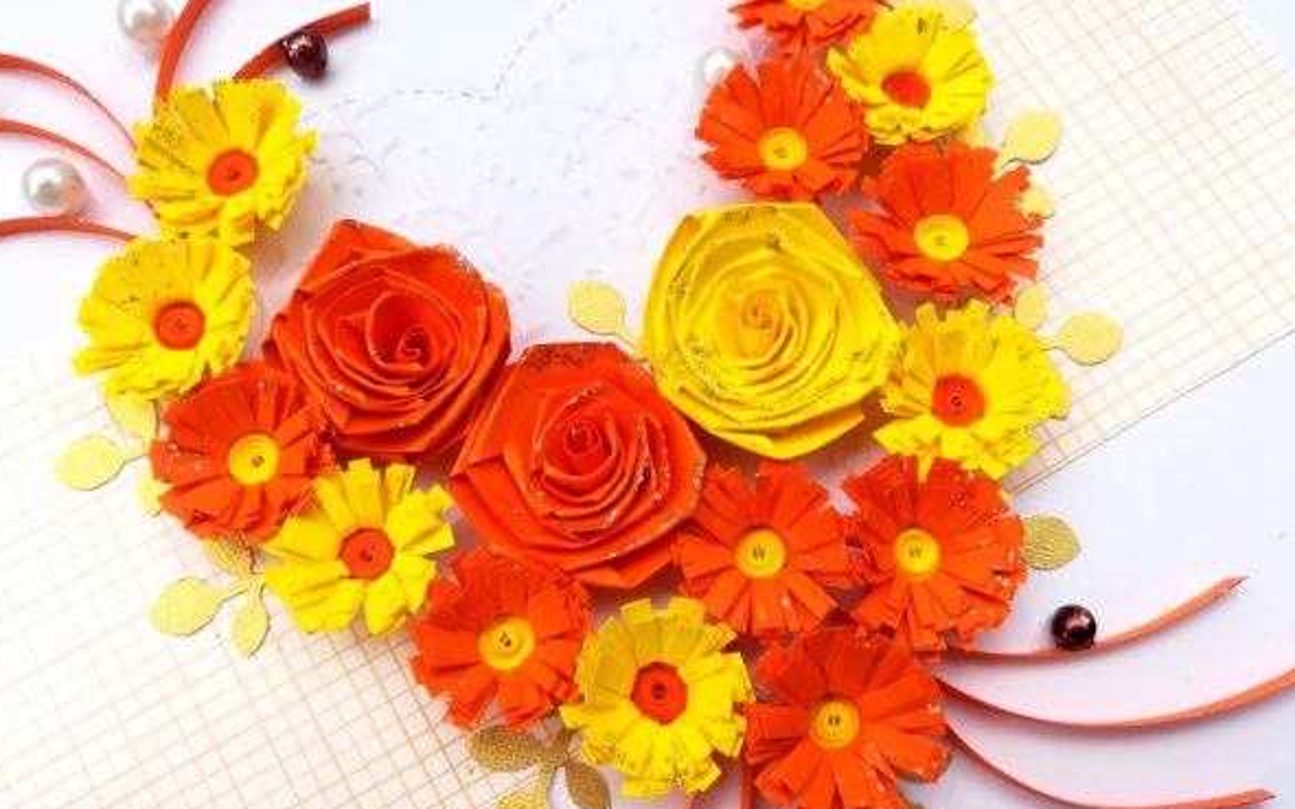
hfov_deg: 66.5
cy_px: 458
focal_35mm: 28
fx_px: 988
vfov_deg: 44.4
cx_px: 642
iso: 50
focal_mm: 3.83
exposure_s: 1/557
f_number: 2.2
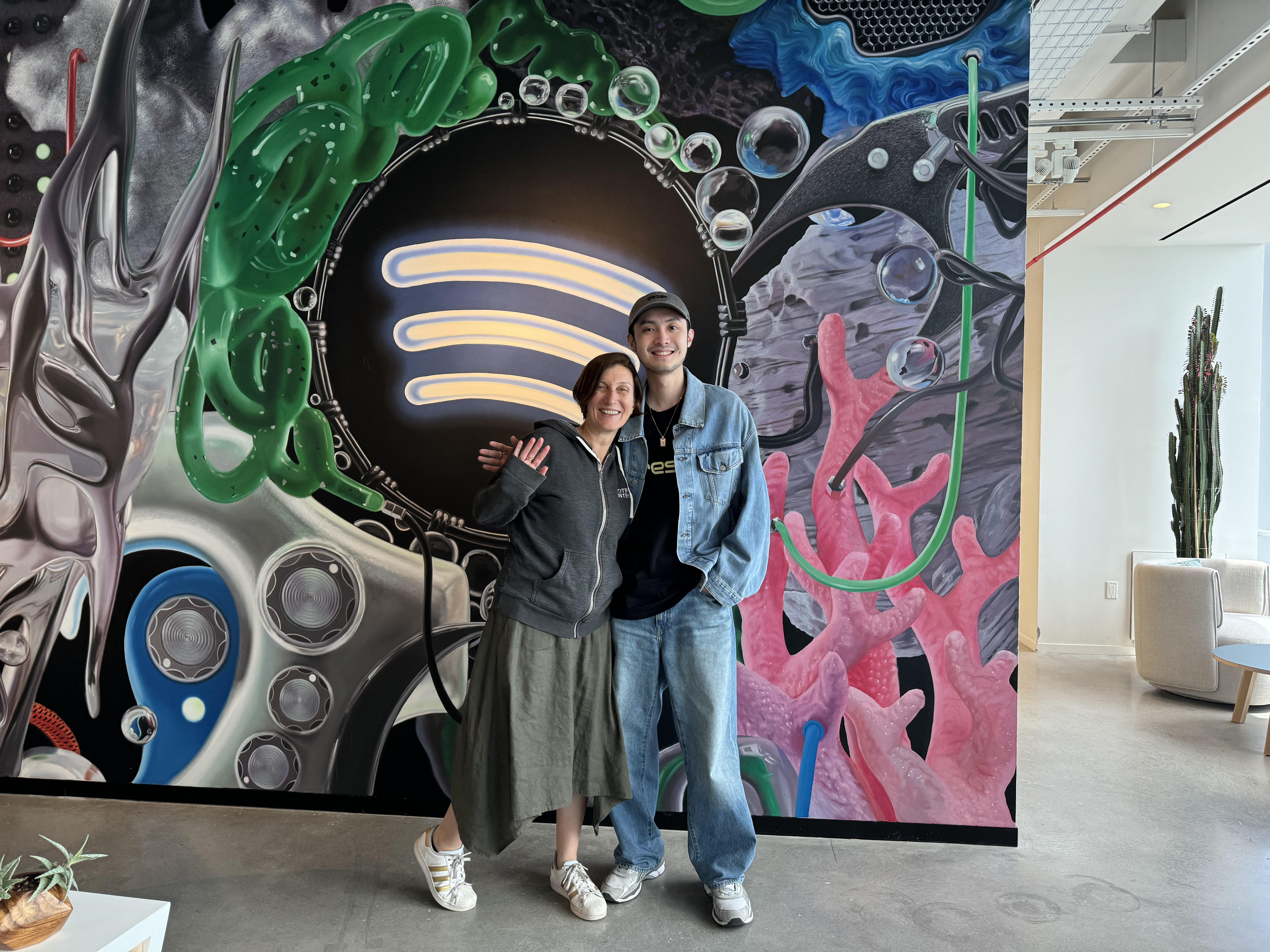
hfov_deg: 71.6
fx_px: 881
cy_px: 476
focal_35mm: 24
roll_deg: -0.9
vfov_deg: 56.8
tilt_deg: +0.2
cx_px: 635
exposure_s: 1/120
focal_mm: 6.76
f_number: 1.78
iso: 100
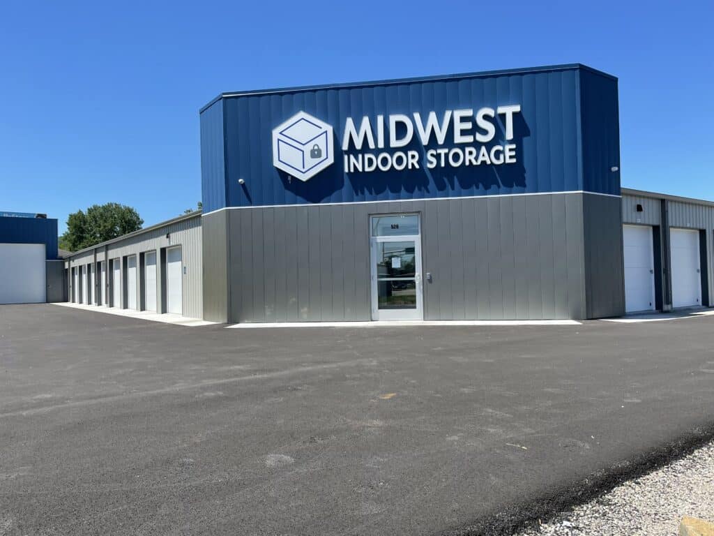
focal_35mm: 26
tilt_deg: +0.8
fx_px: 536
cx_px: 357
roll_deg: +0.3
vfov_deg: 53.1
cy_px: 268
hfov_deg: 67.3
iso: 32
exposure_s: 1/2506
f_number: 1.6
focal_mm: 4.2
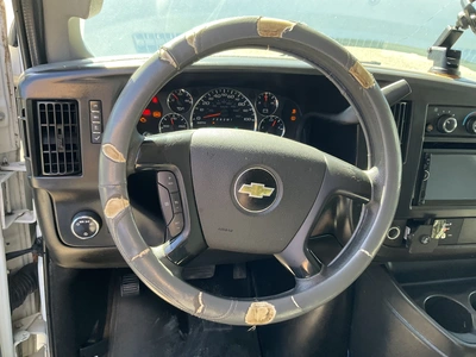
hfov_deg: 61.7
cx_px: 238
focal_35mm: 29
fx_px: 399
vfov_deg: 48.2
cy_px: 178
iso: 64
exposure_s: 1/122
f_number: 1.8
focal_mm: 3
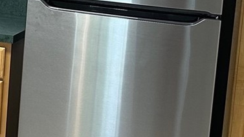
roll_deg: -3.2
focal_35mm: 111
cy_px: -39
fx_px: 718
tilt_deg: -7.2
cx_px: -91
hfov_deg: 17.8
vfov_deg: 10.7
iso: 250
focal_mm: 6.86
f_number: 1.78
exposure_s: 1/103
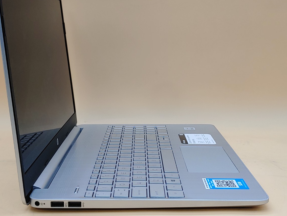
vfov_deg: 28.0
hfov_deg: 36.8
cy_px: 89
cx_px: 128
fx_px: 431
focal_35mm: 52
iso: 50
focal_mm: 4.36
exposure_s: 1/157
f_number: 1.8
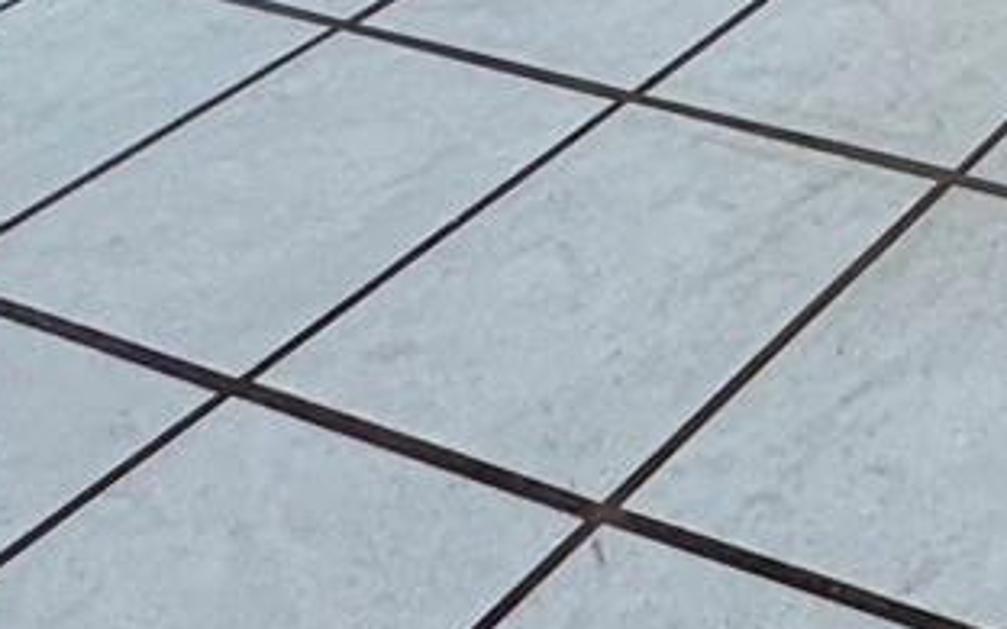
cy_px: -1142
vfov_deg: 11.6
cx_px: 1711
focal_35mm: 76
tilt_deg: -2.1
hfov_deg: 20.7
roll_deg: +0.7
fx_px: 2086
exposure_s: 1/120
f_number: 2.2
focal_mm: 2.22
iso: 160
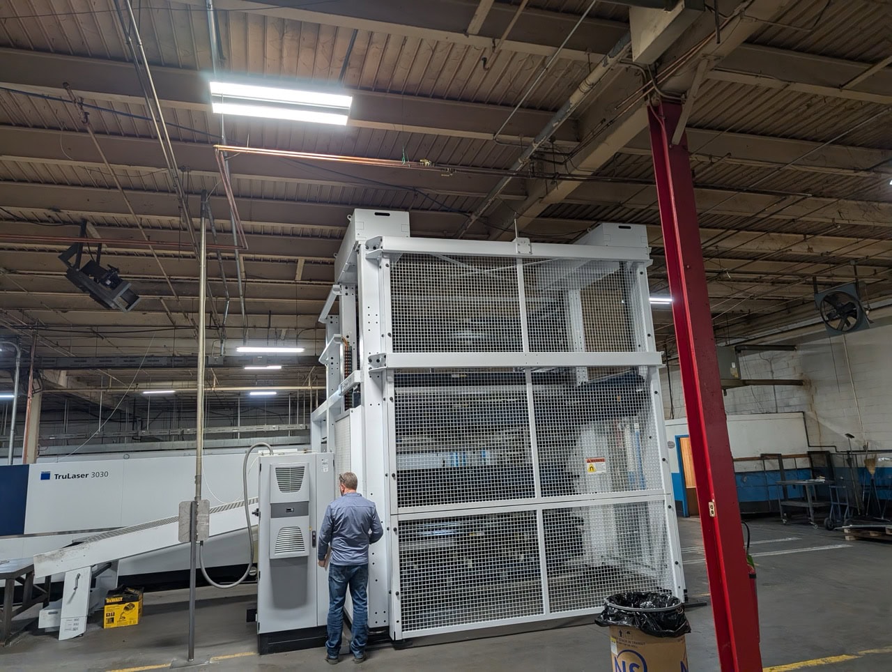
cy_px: 336
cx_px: 446
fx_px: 619
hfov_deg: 71.5
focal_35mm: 24
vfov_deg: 56.9
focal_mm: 6.9
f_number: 1.7
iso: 101
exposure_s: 1/104
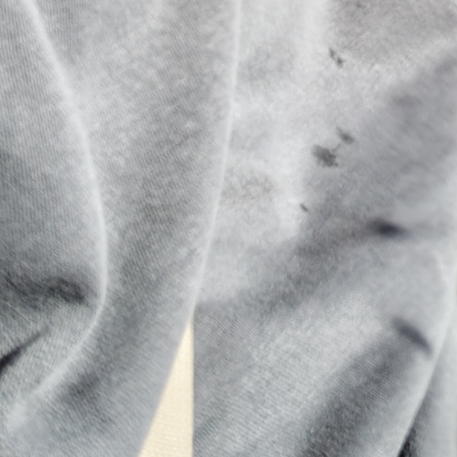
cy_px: -540
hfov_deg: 11.9
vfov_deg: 11.0
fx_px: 2106
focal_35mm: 141
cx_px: 635
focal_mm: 5.56
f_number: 1.88
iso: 50
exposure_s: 1/344
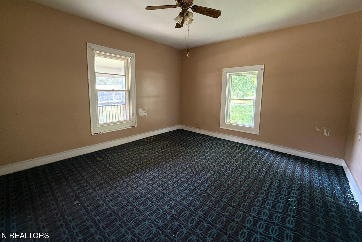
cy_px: 108
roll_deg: +0.3
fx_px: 151
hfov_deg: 100.4
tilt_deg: -7.1
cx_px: 177
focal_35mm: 15
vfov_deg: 77.1
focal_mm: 2.22
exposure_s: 1/60
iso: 500
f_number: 2.2
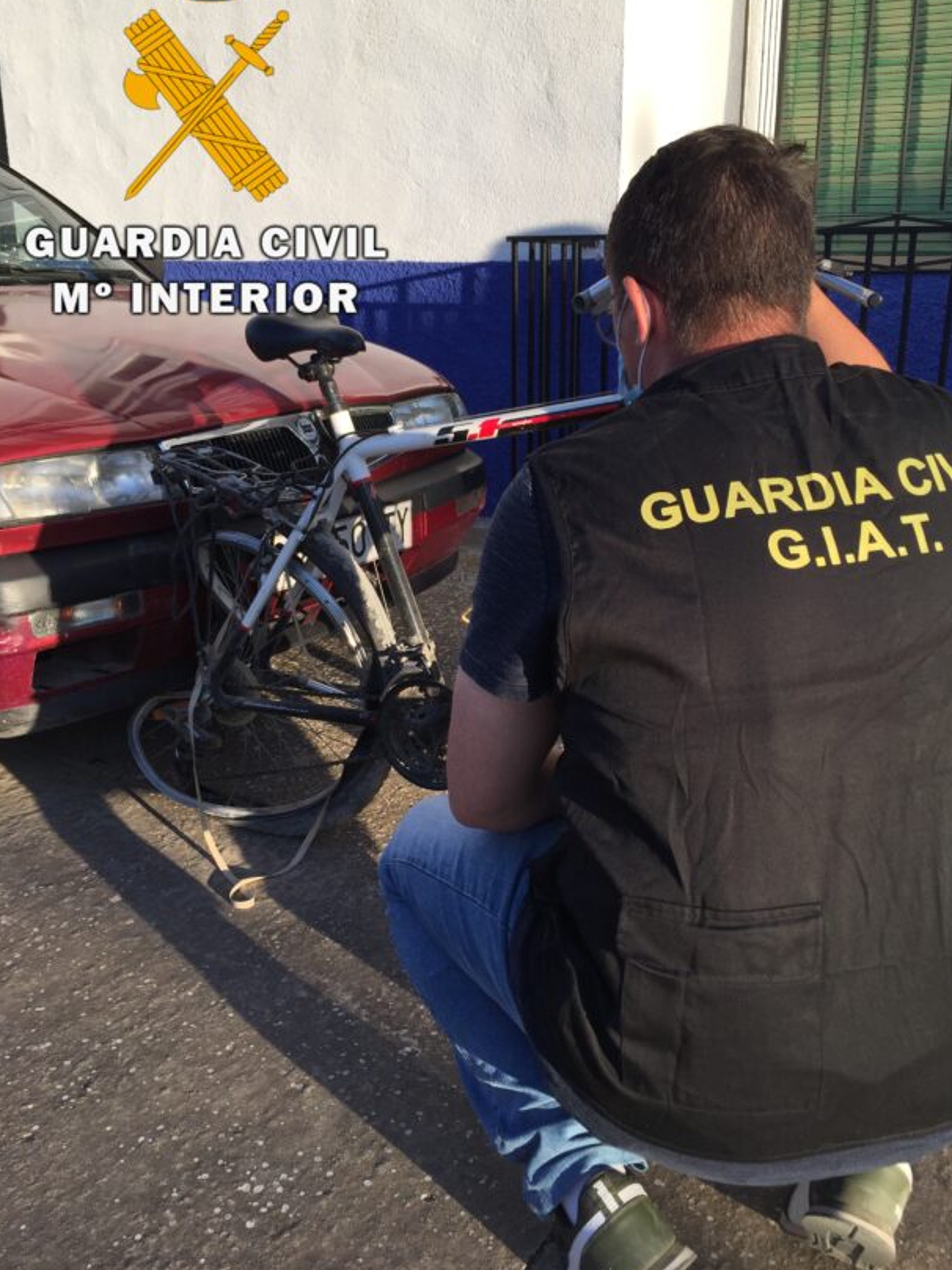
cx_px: 479
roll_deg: -0.3
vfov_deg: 58.3
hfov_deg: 45.4
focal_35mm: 31
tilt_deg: -15.9
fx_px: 1137
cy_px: 607
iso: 32
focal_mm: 4.15
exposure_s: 1/860
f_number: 2.2
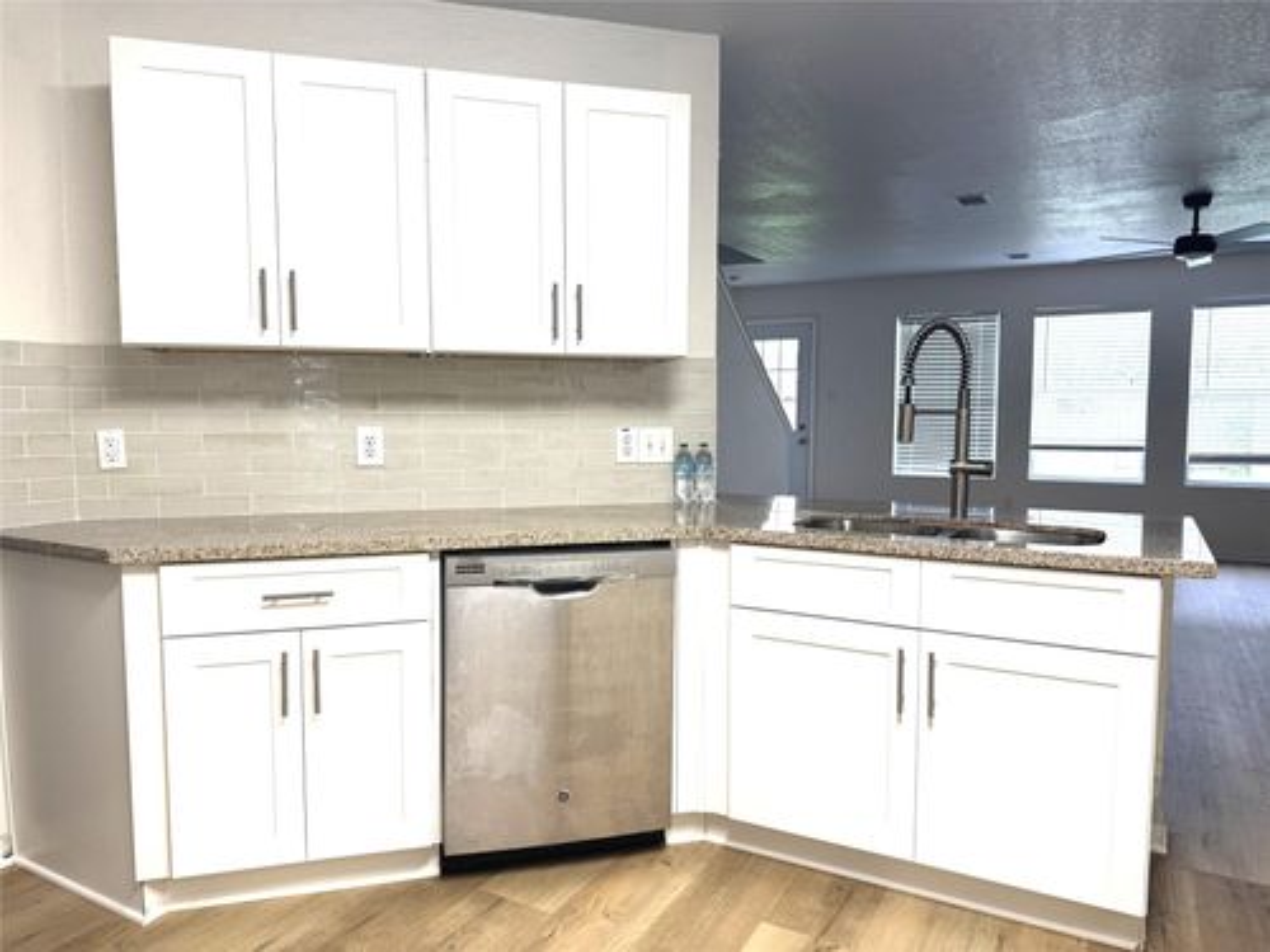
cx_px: 635
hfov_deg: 71.6
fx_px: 881
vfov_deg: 56.8
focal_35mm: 24
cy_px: 476
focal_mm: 6.76
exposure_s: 1/120
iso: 160
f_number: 1.78
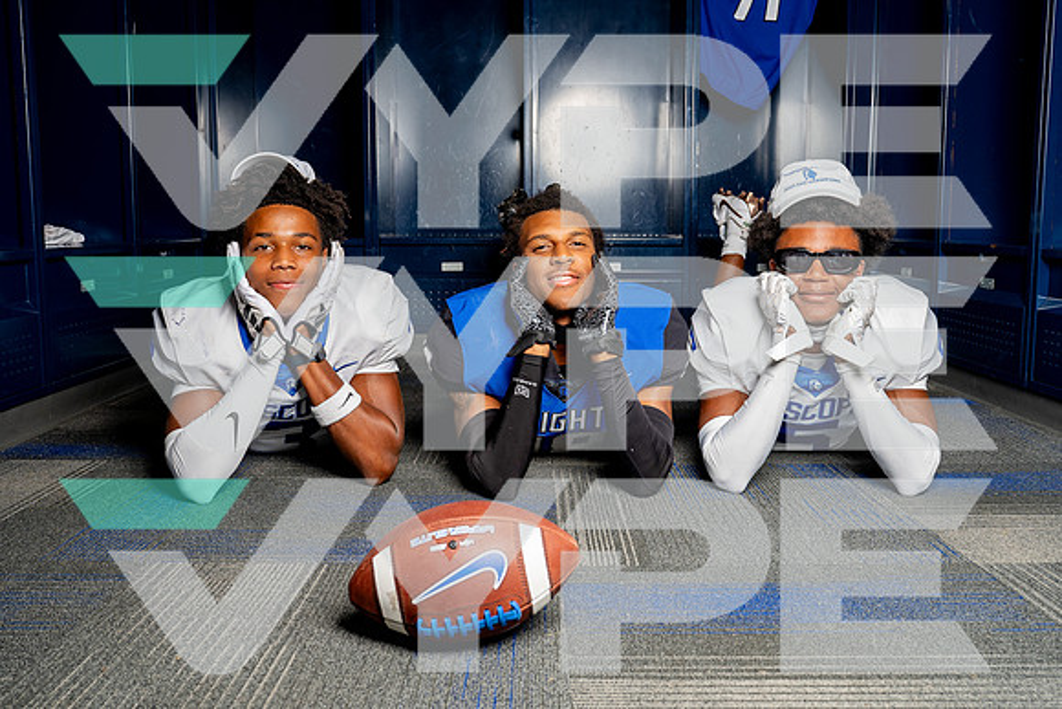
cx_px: 521
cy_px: 341
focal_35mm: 33
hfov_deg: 57.9
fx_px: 960
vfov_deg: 40.5
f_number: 5.6
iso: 100
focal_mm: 30
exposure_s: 1/250
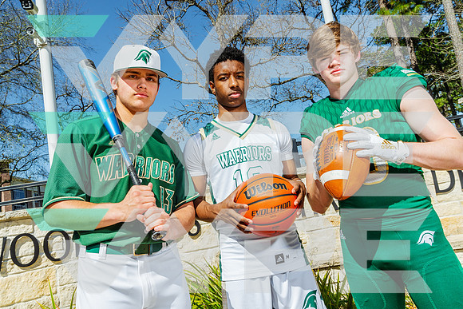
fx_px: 360
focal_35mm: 28
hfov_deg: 65.5
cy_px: 154
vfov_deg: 46.4
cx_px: 232
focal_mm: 28
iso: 100
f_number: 11
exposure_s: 1/125
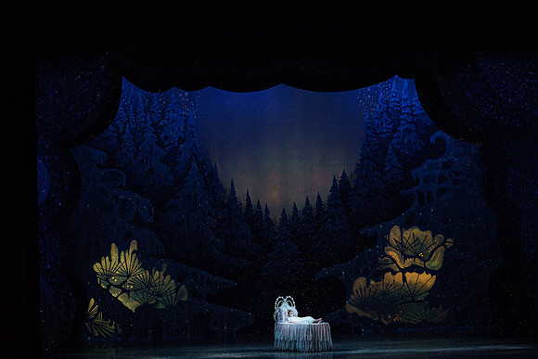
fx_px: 1271
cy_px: 180
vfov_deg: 16.1
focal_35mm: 85
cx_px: 269
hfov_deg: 23.9
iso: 5000
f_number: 4
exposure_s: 1/320
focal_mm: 85
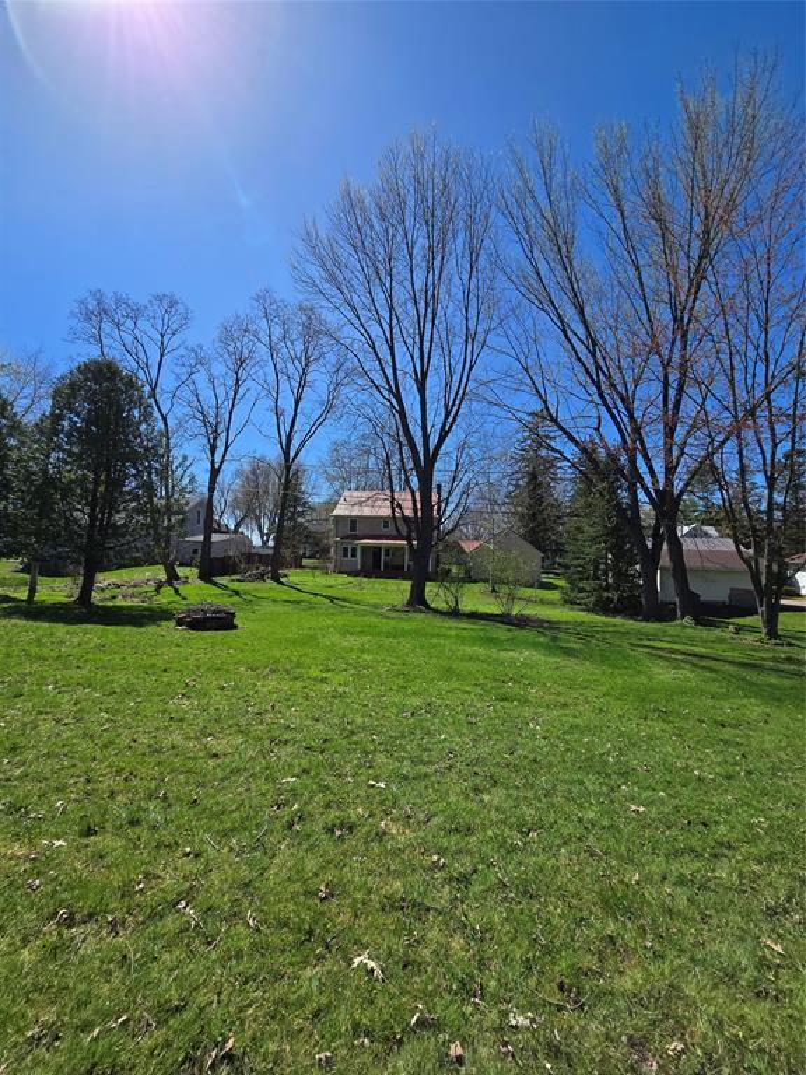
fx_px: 404
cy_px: 538
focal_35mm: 13
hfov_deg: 89.9
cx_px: 403
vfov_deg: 106.2
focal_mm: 2.2
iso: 50
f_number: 2.2
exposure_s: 1/2969
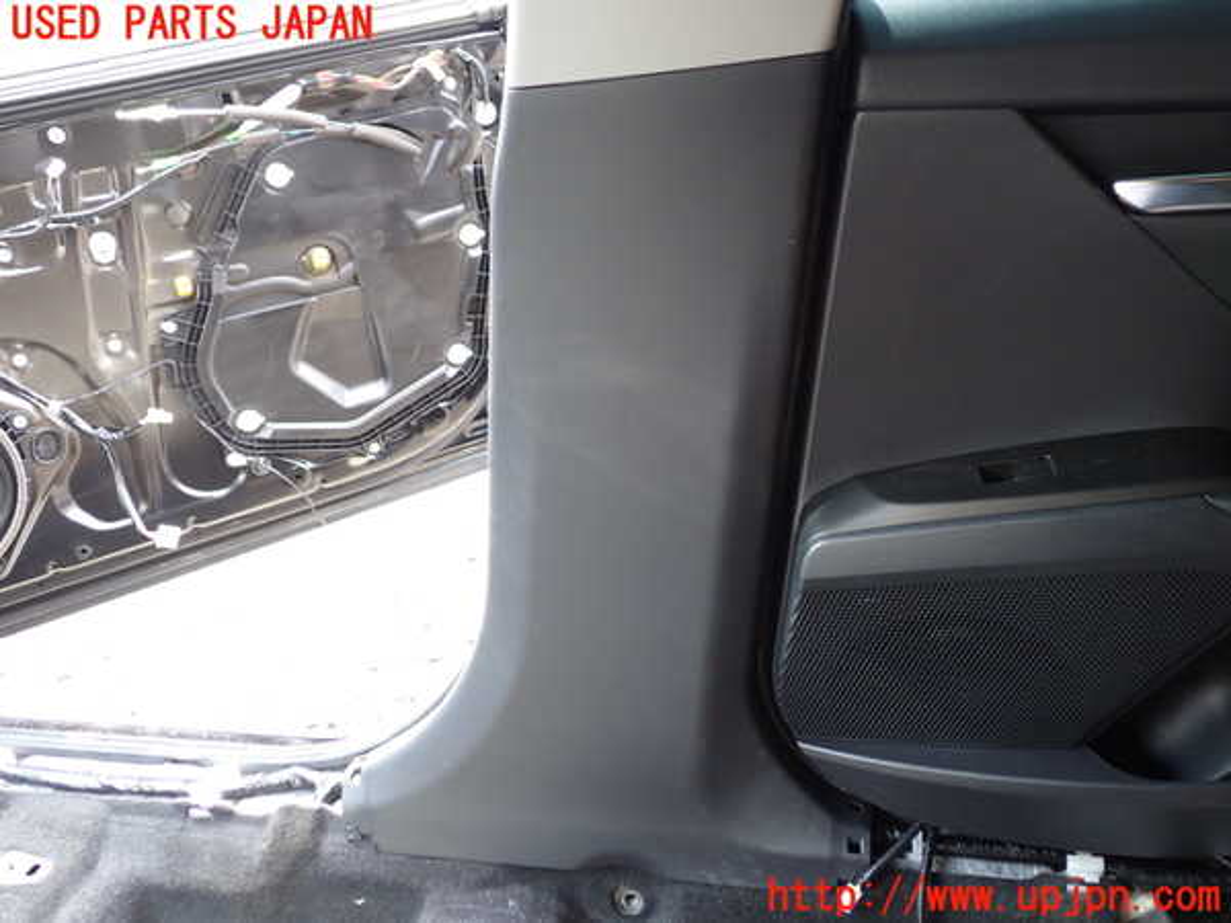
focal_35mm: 30
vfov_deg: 46.8
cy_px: 462
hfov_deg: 60.0
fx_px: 1067
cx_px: 616
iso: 200
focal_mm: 5.4
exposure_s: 1/40
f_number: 2.3
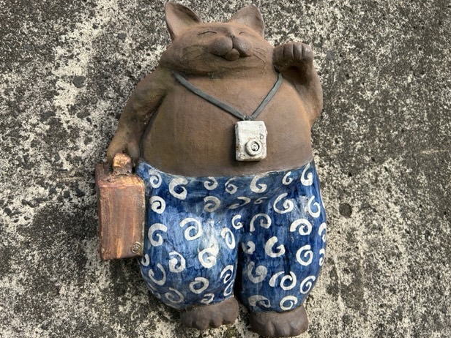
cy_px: 165
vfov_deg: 51.4
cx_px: 220
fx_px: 352
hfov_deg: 65.3
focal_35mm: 27
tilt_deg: -18.0
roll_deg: +0.8
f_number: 1.5
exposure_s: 1/709
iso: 50
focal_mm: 5.7
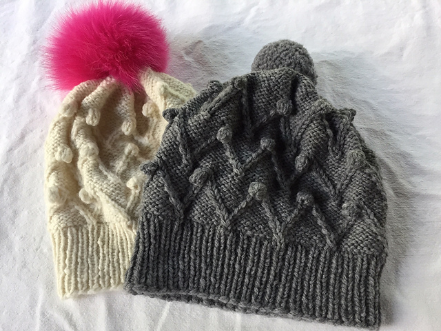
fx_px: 369
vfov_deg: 48.2
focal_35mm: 29
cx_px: 220
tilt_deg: -62.3
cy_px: 166
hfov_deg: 61.7
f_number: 2.2
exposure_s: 1/30
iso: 40
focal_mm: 4.15
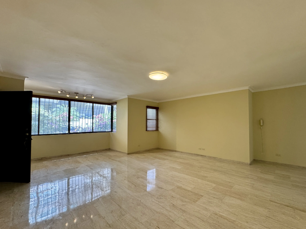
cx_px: 162
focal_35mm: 15
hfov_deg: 98.1
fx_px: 133
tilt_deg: +0.3
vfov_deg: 81.7
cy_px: 121
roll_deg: +0.3
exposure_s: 1/120
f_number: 2.2
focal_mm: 2.22
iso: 250
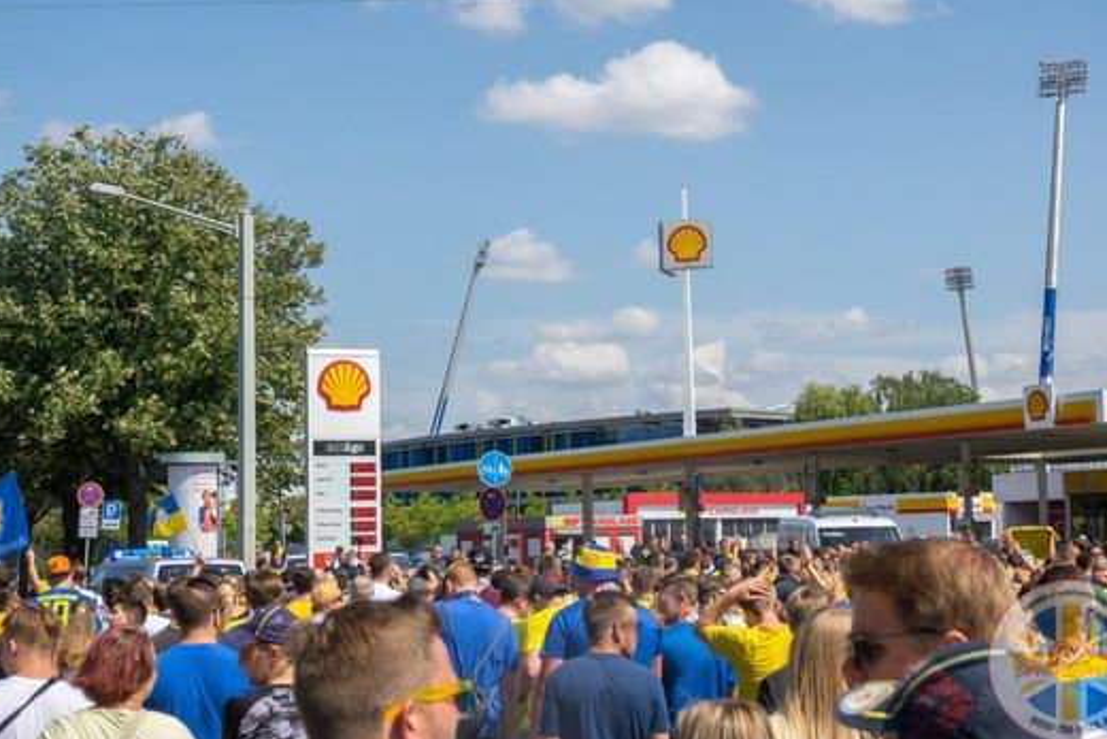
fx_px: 2122
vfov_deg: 19.7
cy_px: 366
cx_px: 573
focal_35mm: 69
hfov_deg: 29.2
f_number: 4.5
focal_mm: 23.09
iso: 100
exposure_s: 1/1000
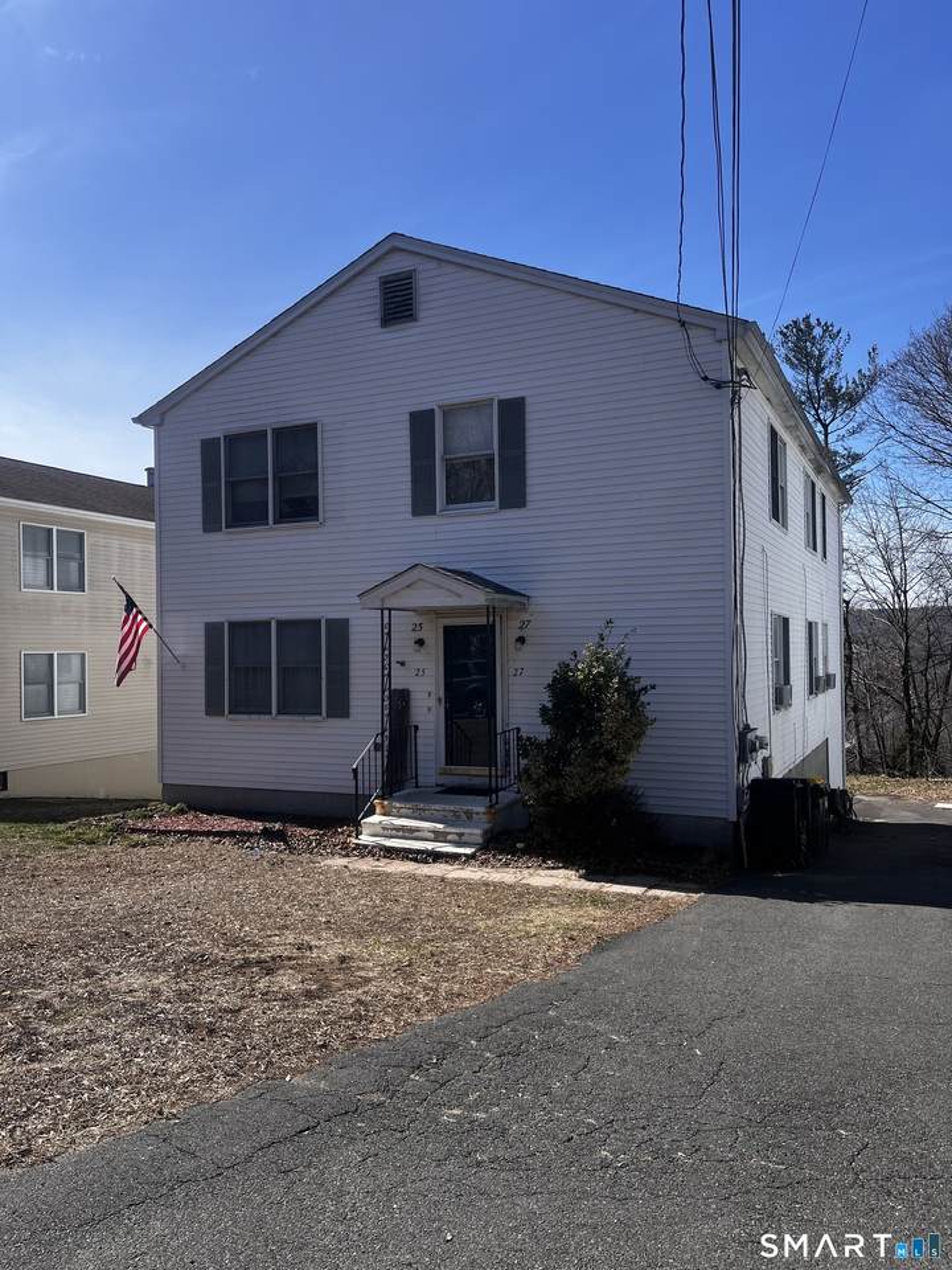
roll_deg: +1.5
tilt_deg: +1.7
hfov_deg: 53.1
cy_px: 635
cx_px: 476
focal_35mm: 26
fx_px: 953
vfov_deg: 67.3
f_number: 1.5
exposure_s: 1/3831
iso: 50
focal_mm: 5.7
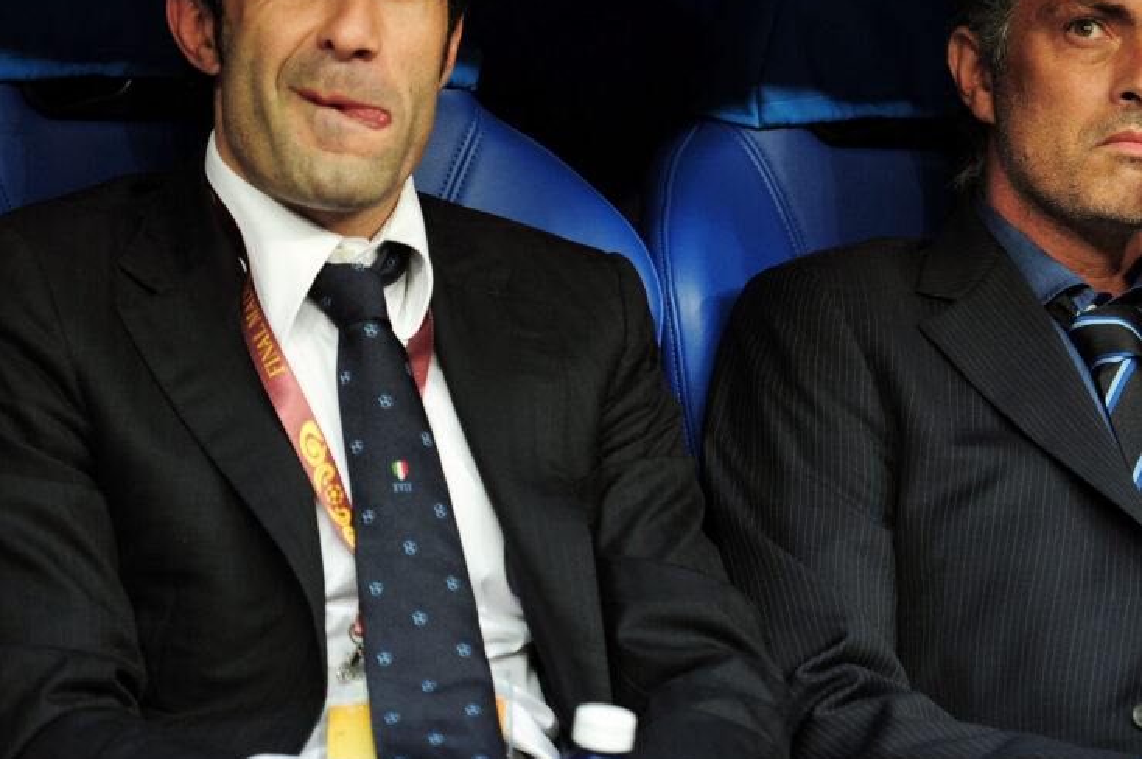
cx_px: 882
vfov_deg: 6.0
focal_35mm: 229
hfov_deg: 9.0
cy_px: 404
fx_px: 7258
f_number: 2.8
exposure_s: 1/400
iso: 800
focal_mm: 140
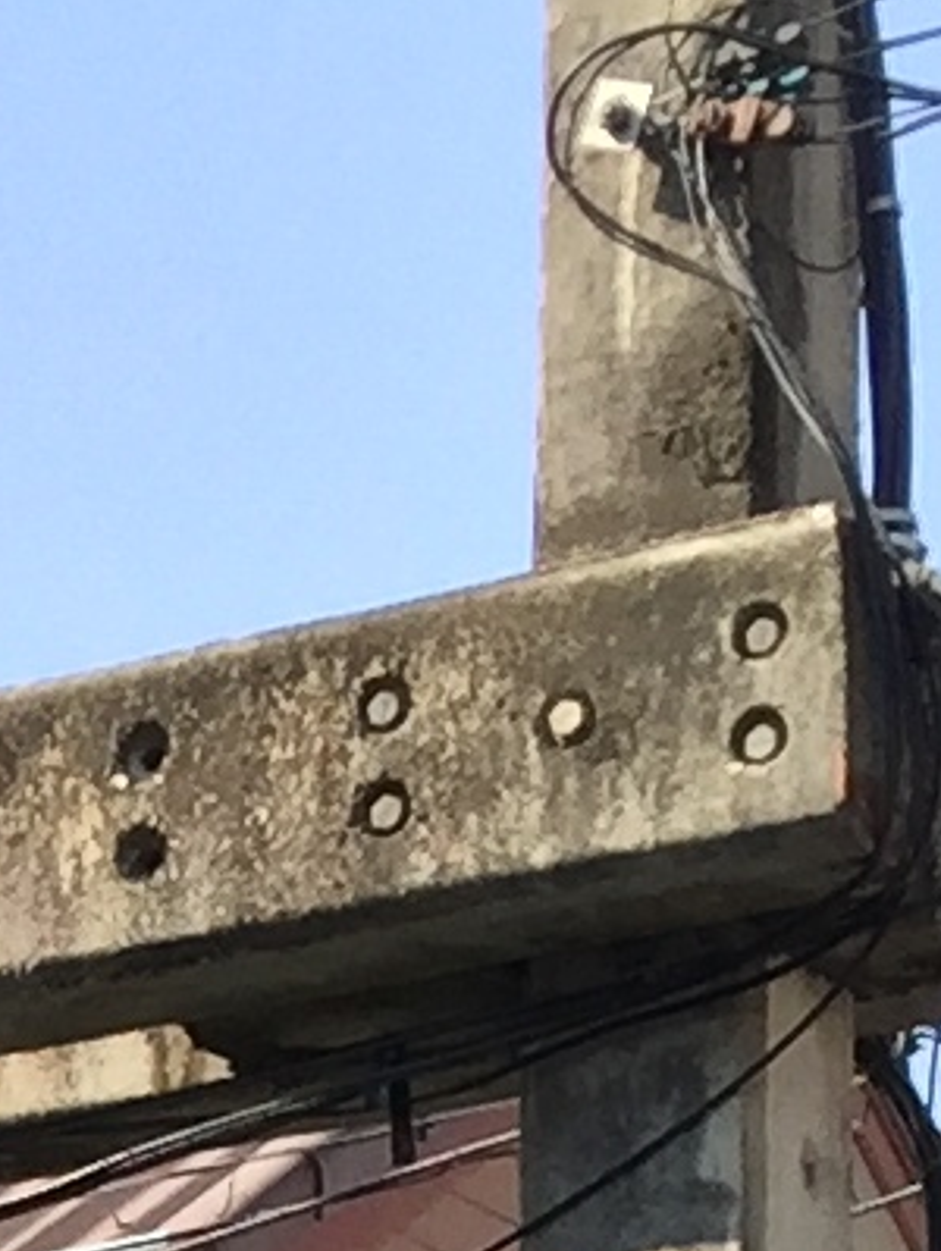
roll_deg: -0.6
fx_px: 8576
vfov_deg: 7.4
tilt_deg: -1.0
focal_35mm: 237
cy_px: 3719
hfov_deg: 6.0
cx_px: -1302
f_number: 2.2
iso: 32
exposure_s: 1/746
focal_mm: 4.15
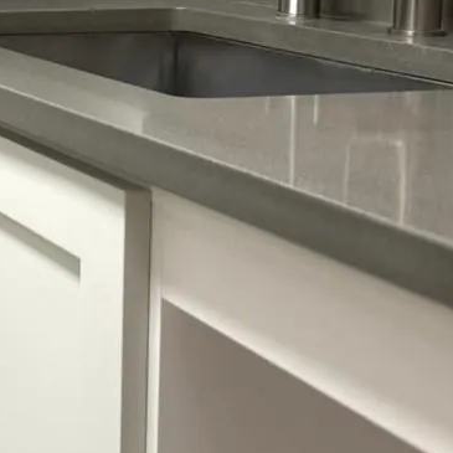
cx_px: -300
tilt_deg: -6.8
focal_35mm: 93
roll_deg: +0.3
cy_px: 60
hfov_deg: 16.4
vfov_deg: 18.4
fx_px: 1377
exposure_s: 1/61
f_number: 1.78
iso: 125
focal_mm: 6.76
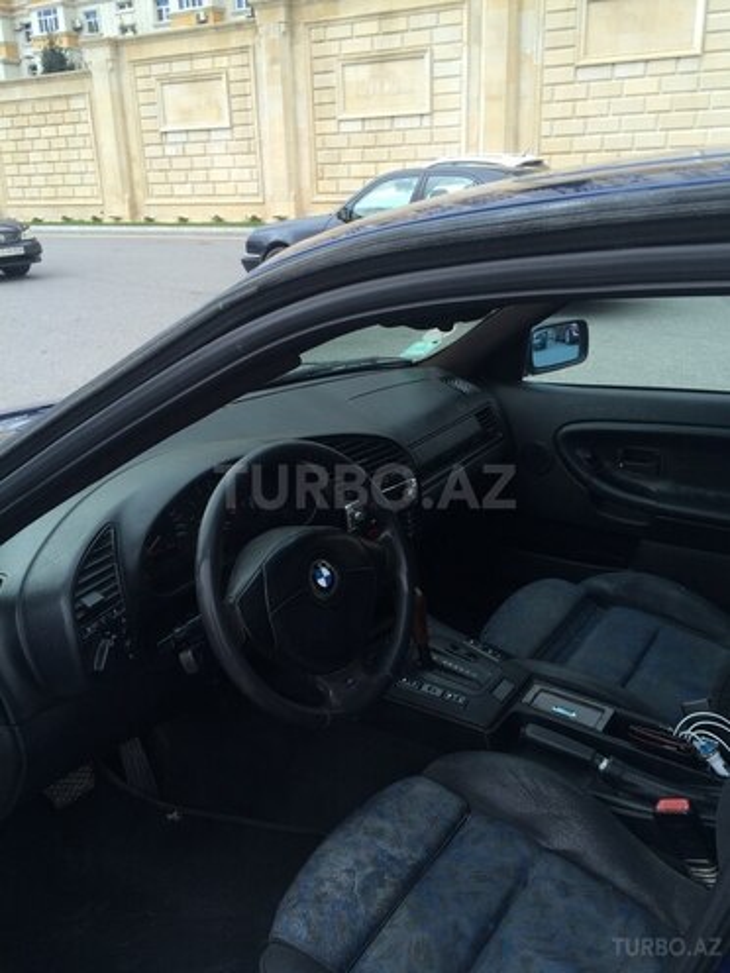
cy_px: 486
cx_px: 365
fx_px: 815
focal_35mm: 29
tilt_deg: -21.8
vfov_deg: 61.7
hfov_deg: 48.2
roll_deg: +2.7
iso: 32
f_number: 2.2
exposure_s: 1/146
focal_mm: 4.15
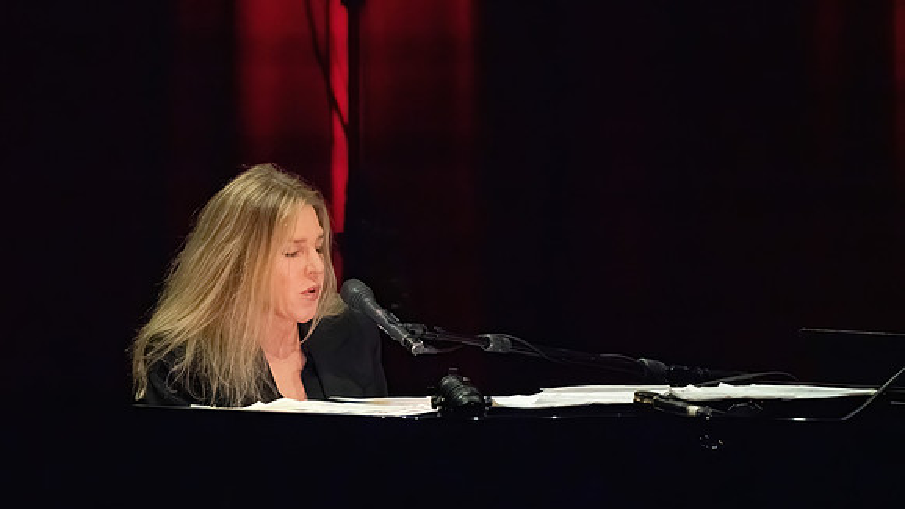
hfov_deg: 3.9
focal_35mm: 554
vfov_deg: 2.2
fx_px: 13293
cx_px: 309
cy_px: 264
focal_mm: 400
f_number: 9
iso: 25600
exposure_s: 1/320
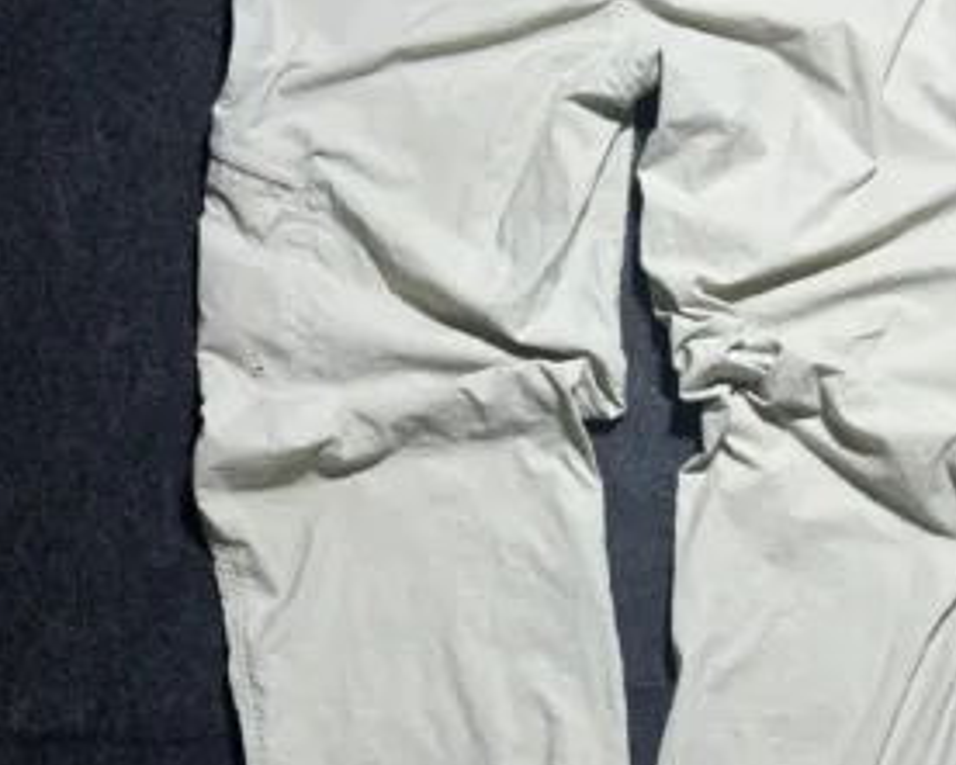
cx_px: 679
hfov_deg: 37.4
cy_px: 497
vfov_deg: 30.7
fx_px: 1387
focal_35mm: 49
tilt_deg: -61.8
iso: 50
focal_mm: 5.7
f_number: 1.5
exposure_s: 1/100
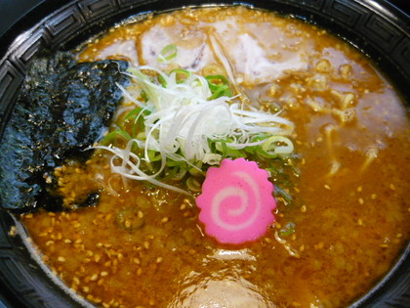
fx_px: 391
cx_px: 205
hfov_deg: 55.4
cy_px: 154
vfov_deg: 42.9
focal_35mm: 33
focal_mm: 5.5
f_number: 2.8
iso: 400
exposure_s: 1/30
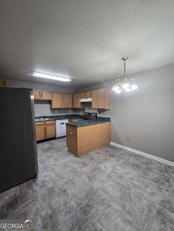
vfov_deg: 106.2
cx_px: 87
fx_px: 87
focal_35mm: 13
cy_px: 116
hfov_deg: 89.9
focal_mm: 2.2
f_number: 2.2
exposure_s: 1/60
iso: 125
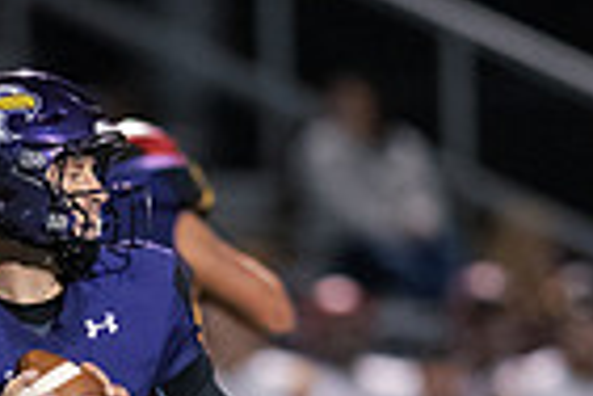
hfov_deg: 1.7
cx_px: -25
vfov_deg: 1.1
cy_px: 558
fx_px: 20325
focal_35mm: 1234
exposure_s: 1/640
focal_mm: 300
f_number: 2.8
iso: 6400
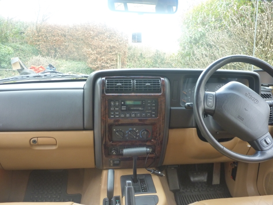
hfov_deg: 58.4
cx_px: 136
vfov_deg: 45.4
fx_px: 244
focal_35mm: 31
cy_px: 102
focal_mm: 5.5
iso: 200
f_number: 3.5
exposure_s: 1/30
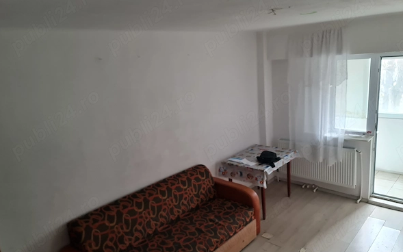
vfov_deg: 46.0
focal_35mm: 27
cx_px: 199
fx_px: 297
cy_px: 131
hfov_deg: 68.4
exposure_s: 1/50
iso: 400
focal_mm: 7
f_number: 1.8
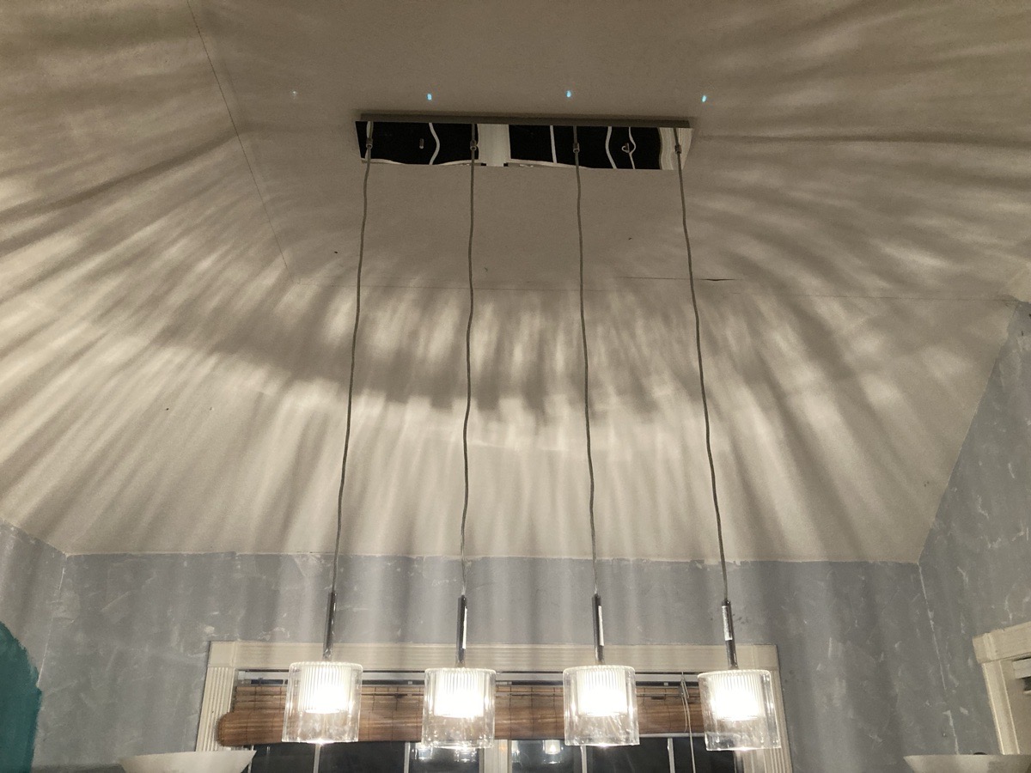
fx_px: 834
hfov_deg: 63.4
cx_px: 516
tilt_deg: +23.7
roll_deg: +0.3
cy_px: 386
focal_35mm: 28
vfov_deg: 49.7
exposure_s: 1/60
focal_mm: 3.99
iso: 320
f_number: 1.8
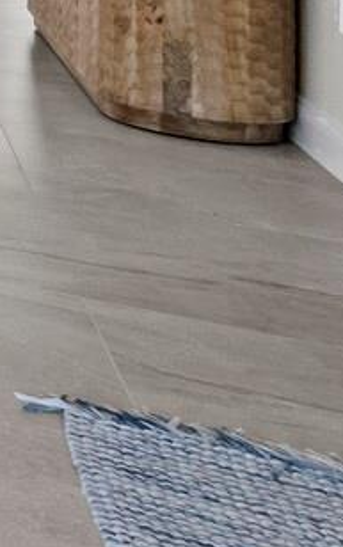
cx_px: -1068
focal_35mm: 77
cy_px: -245
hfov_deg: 7.9
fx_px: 1150
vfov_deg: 22.5
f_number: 9
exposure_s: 1/25
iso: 1250
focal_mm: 7
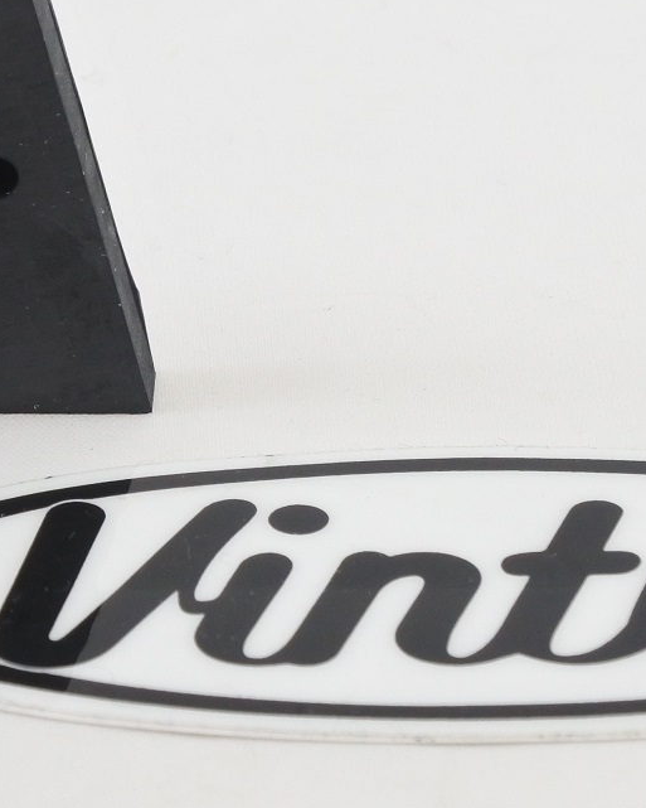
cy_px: 226
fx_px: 3823
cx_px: 165
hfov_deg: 9.6
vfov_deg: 12.0
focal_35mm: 160
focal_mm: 24.4
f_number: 5.3
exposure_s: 1/125
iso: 560
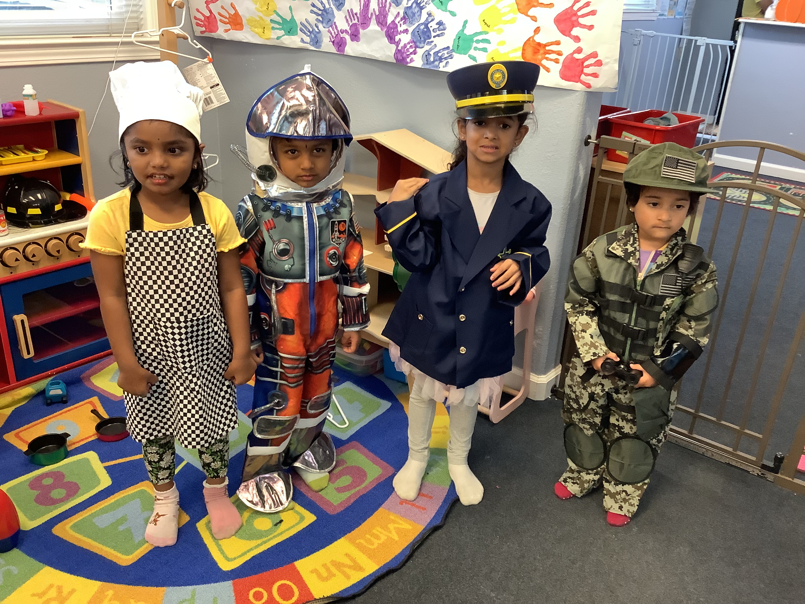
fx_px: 721
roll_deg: -2.3
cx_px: 402
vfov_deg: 45.4
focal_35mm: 31
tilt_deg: -23.4
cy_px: 302
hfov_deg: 58.4
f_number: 2.4
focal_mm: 3.3
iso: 250
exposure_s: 1/40
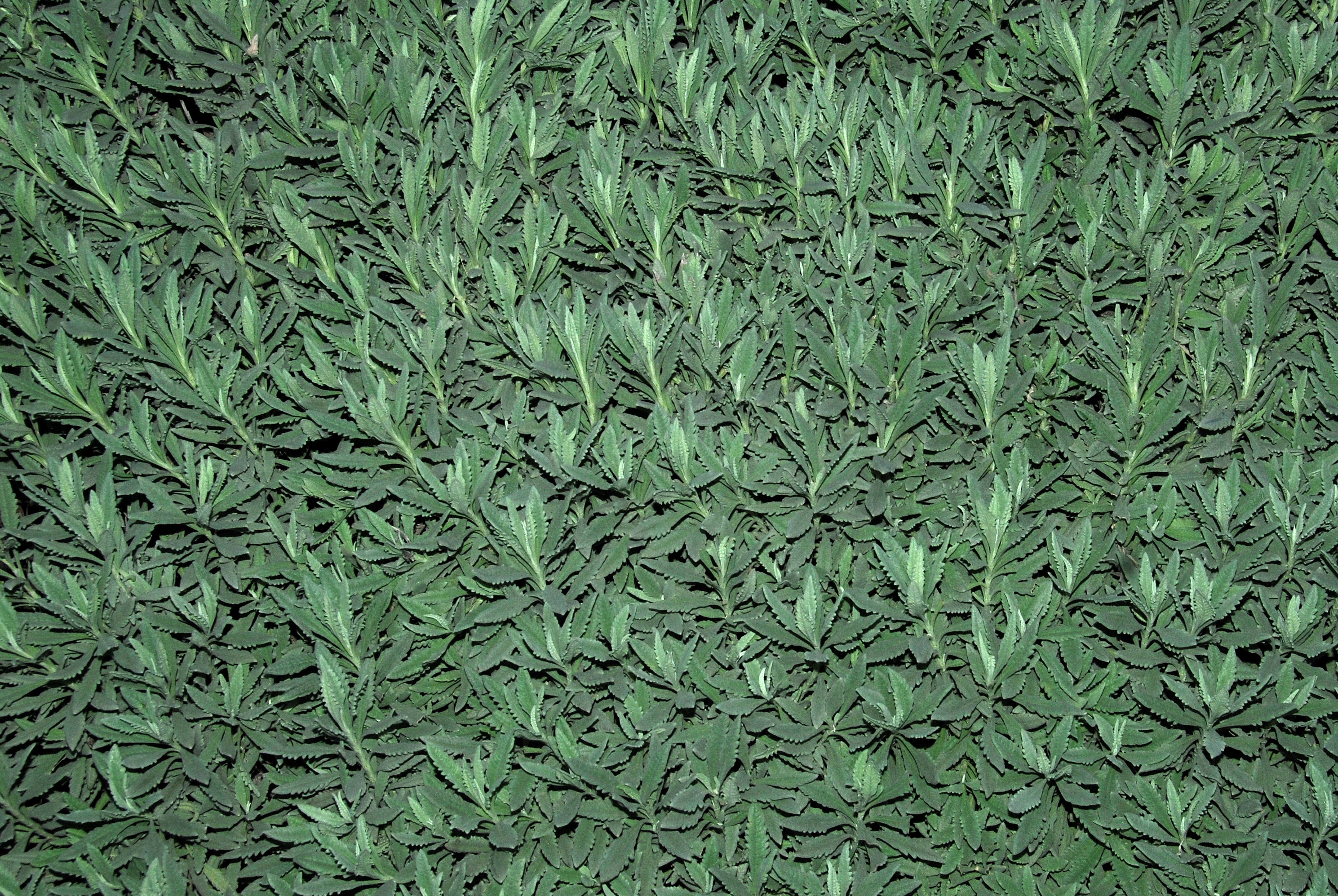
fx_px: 2903
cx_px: 817
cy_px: 413
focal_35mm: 78
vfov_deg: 17.5
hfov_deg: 25.9
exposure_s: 1/100
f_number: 10
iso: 160
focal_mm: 40
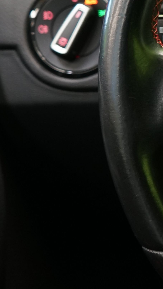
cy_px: 61
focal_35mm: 109
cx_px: 432
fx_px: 838
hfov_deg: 9.5
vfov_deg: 19.4
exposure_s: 1/10
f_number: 4.5
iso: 800
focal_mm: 28
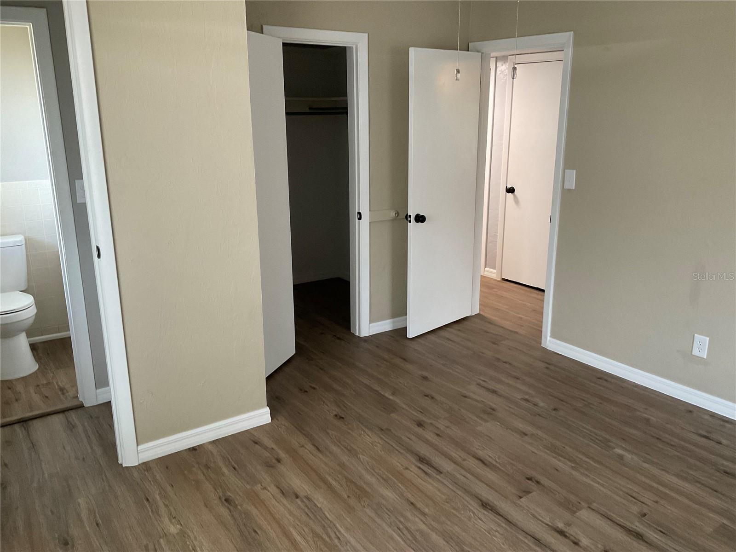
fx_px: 617
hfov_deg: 61.7
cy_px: 276
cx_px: 368
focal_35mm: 29
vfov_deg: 48.2
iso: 200
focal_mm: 3
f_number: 1.8
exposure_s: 1/60
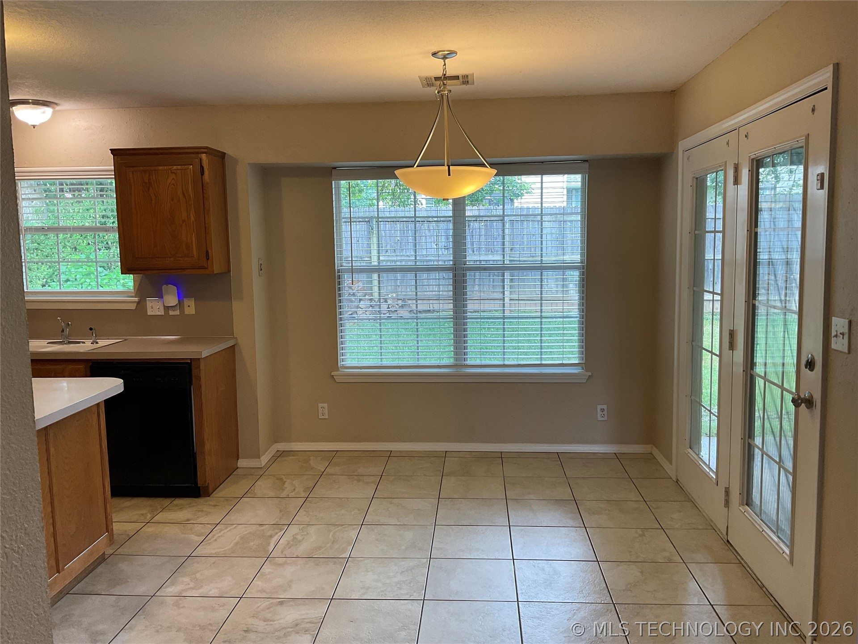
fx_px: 719
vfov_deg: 48.2
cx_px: 429
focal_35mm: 29
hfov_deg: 61.7
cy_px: 322
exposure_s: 1/60
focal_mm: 3
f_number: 1.8
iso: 40
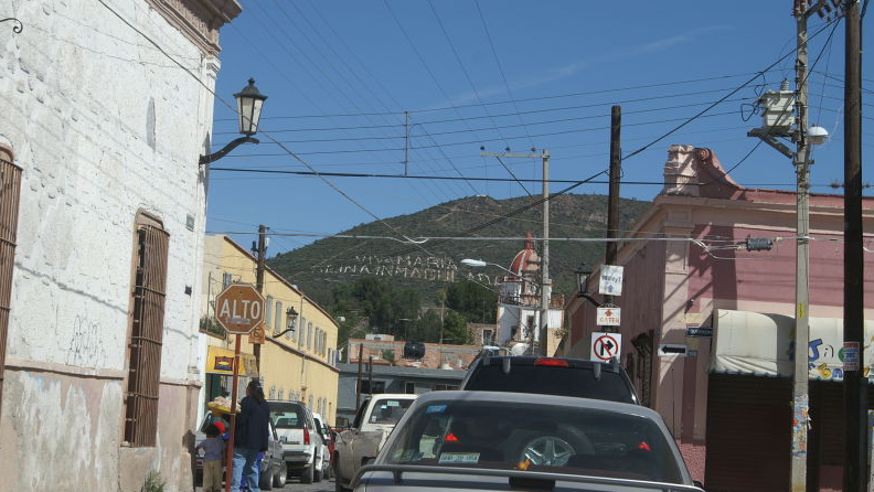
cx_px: 435
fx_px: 2202
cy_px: 285
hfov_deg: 22.4
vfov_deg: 12.7
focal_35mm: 95
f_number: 11
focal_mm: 60
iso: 100
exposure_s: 1/250
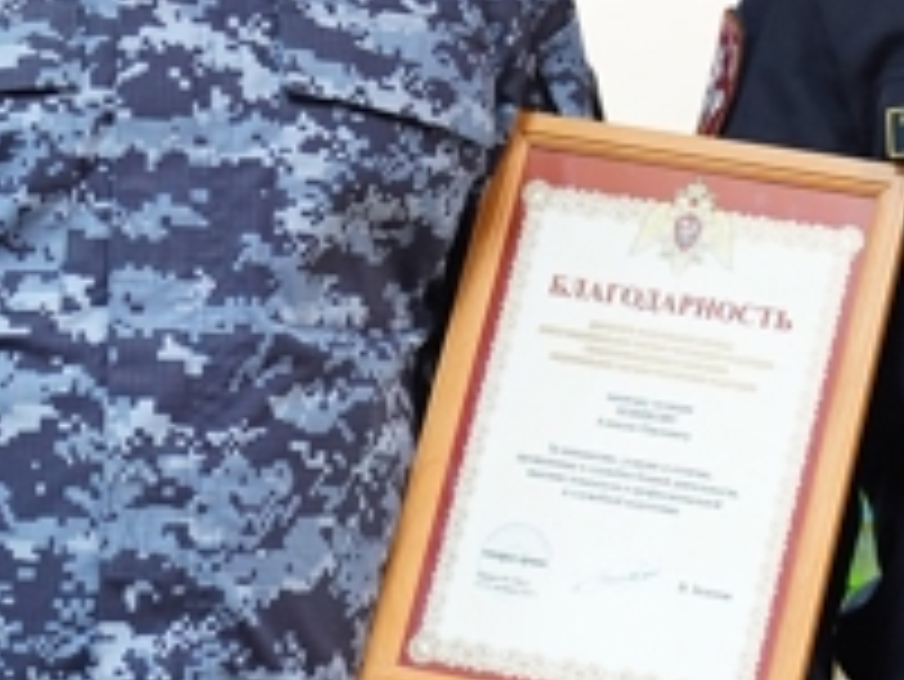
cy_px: 108
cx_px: 621
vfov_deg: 8.1
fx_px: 4782
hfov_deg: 10.8
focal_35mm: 183
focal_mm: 51
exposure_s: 1/60
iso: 1250
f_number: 2.8
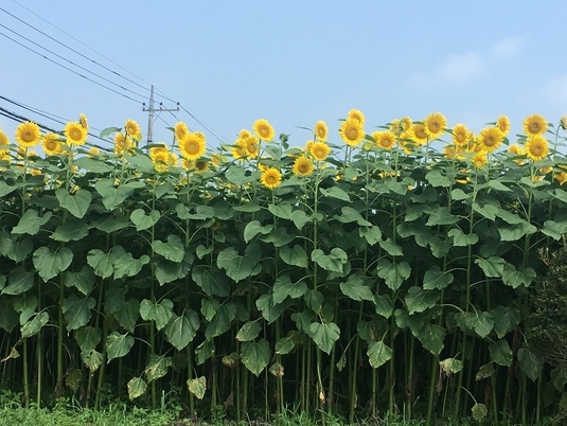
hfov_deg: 29.8
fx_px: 1065
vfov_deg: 22.6
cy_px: 244
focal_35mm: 65
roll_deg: -2.7
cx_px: 298
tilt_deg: +6.6
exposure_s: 1/938
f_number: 2.2
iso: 25
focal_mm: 4.15
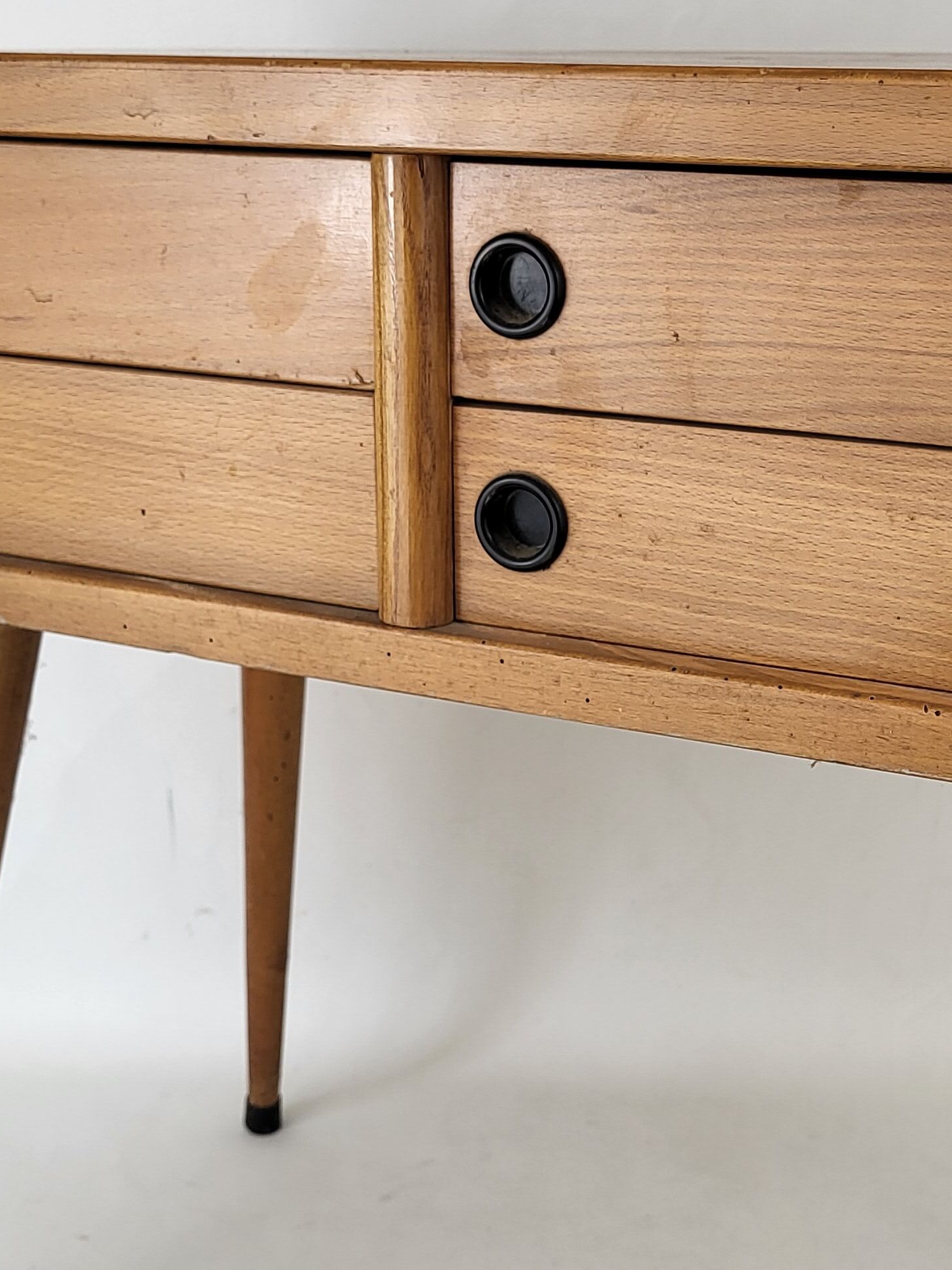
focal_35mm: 54
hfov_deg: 27.0
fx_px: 1981
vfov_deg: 35.5
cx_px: 565
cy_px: 716
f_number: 1.8
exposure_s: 1/100
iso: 80
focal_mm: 5.4
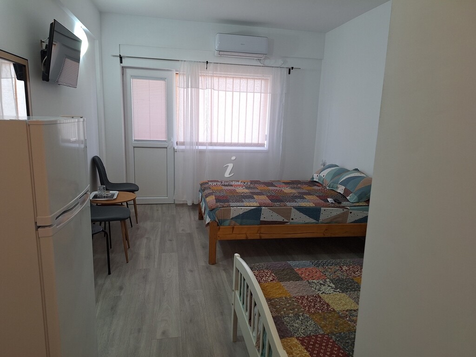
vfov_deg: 58.9
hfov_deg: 73.9
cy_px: 178
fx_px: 316
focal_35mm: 23
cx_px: 238
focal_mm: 5.54
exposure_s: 1/50
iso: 64
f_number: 1.8
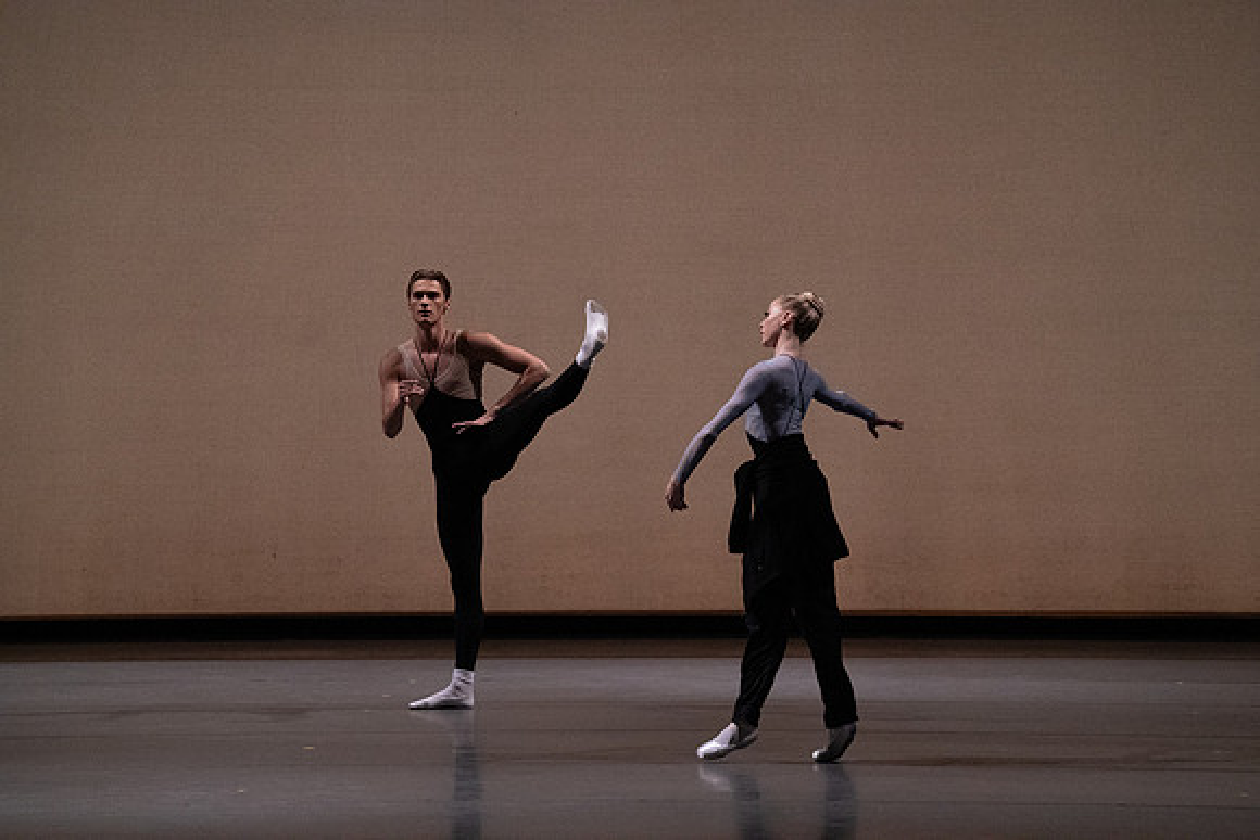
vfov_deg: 7.0
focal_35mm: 197
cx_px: 630
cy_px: 420
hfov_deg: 10.4
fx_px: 6896
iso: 12800
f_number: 6.3
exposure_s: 1/500
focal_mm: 197
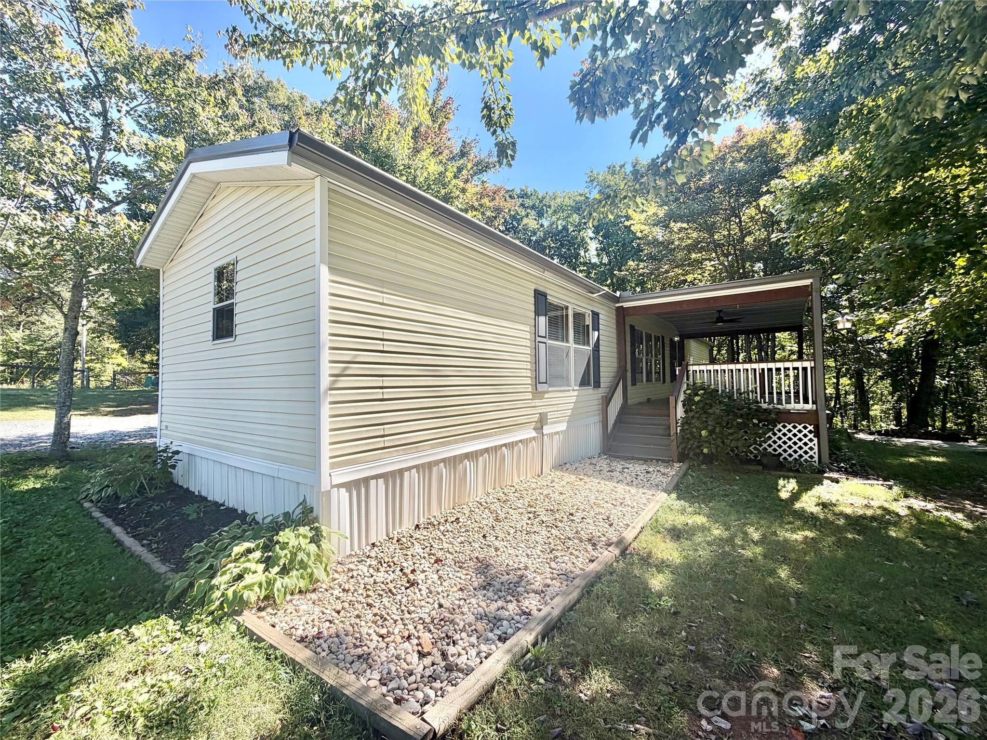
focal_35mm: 14
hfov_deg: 102.1
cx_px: 494
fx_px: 399
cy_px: 370
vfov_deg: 85.7
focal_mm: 2.22
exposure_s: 1/770
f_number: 2.2
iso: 32
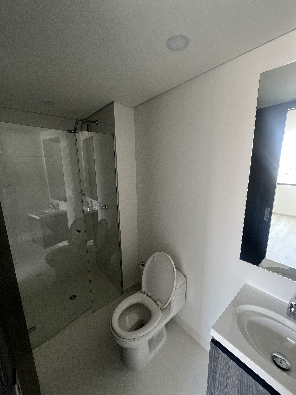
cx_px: 148
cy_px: 198
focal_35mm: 13
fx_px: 148
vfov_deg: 106.2
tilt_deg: -11.8
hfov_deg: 89.9
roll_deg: +1.1
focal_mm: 1.57
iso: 250
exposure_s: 1/87
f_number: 1.8
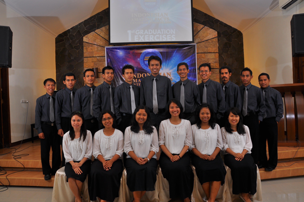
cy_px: 101
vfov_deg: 47.8
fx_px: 228
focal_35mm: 27
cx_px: 152
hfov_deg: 67.4
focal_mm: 18
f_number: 7.1
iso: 200
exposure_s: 1/30
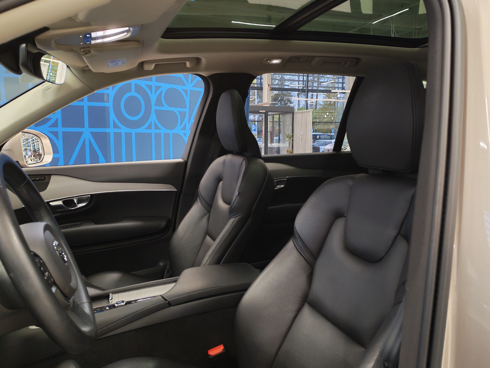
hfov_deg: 58.4
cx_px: 245
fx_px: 439
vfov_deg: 45.4
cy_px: 184
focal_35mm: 31
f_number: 1.9
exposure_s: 1/50
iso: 834
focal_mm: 6.12
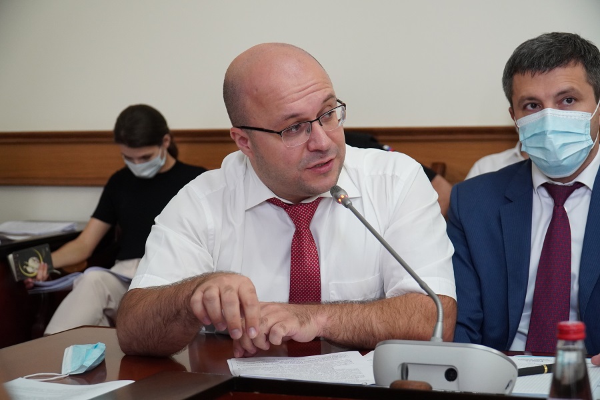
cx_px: 300
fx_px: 1100
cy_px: 200
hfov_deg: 30.5
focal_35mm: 66
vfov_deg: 20.6
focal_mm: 44
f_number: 4.5
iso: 2000
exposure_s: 1/160
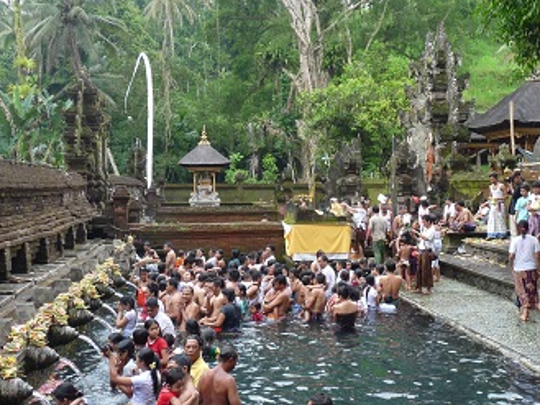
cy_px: 193
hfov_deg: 41.8
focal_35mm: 45
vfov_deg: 32.2
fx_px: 702
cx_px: 327
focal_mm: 4.8
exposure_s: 1/100
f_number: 4
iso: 100
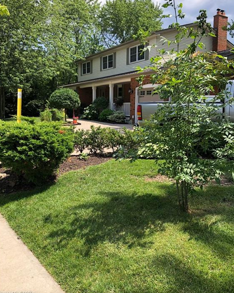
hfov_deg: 48.5
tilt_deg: -4.0
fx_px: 260
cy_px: 135
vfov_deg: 58.7
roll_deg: -0.1
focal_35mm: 30
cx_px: 117
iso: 20
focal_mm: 3.99
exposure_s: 1/685
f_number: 1.8
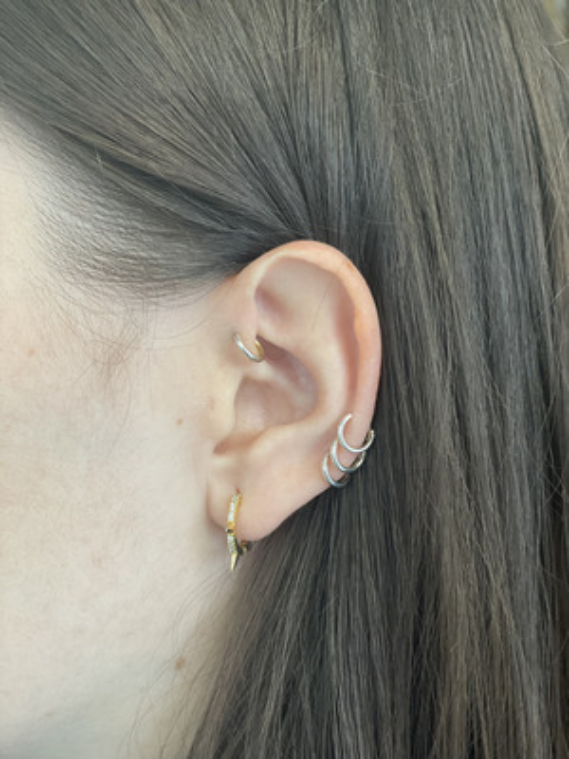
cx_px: 284
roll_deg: +0.3
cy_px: 380
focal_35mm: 52
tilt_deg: -1.1
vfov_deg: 36.8
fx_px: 1140
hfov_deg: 28.0
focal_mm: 6
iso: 100
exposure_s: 1/100
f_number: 2
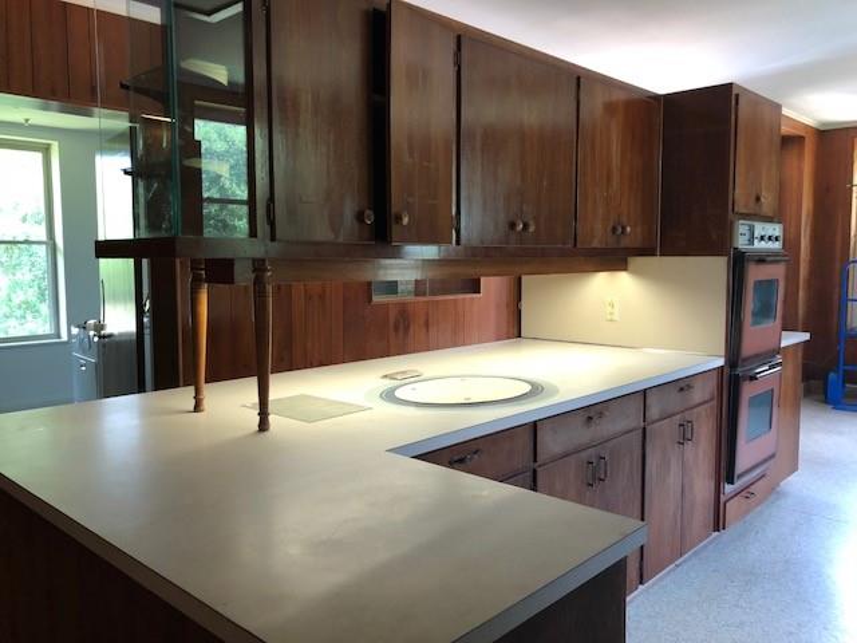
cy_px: 322
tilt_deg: -5.1
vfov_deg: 49.7
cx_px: 428
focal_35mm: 28
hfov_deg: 63.4
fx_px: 693
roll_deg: +0.4
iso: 40
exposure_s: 1/17
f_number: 1.8
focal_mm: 4
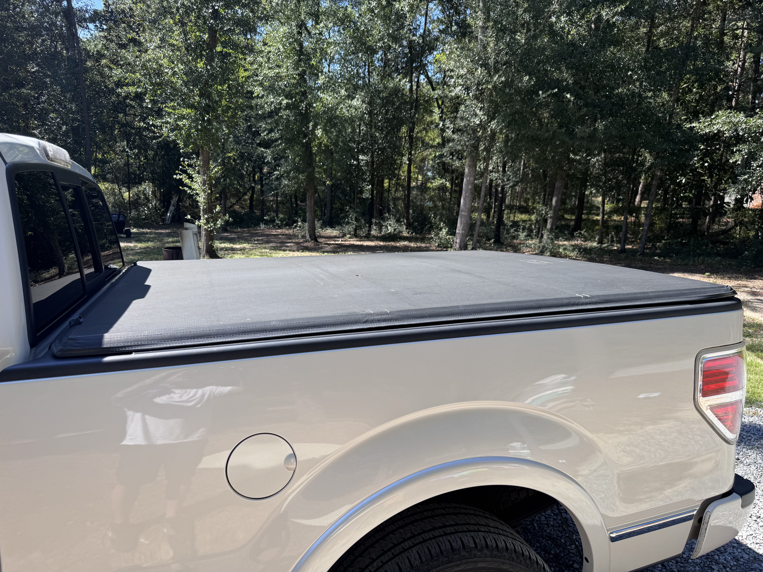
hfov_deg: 71.6
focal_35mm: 24
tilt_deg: -13.7
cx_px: 382
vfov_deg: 56.8
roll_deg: -3.9
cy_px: 286
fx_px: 529
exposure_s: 1/1215
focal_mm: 6.76
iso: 80
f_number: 1.78
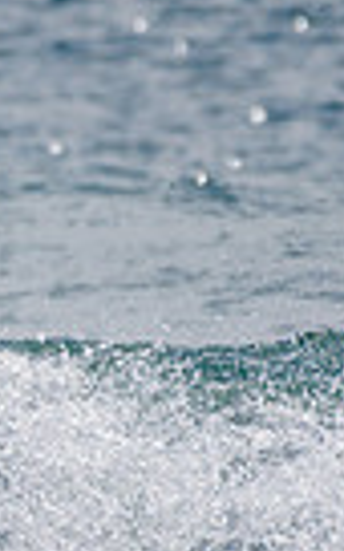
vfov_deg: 0.8
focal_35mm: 2672
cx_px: -431
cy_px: 454
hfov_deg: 0.5
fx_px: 40080
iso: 90
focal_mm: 500
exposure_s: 1/2000
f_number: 5.6
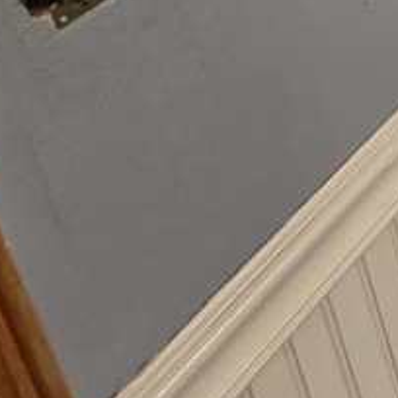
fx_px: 1054
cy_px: -336
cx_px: 1157
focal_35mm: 81
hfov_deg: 11.9
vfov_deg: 17.2
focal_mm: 2.2
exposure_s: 1/120
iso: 160
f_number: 1.9
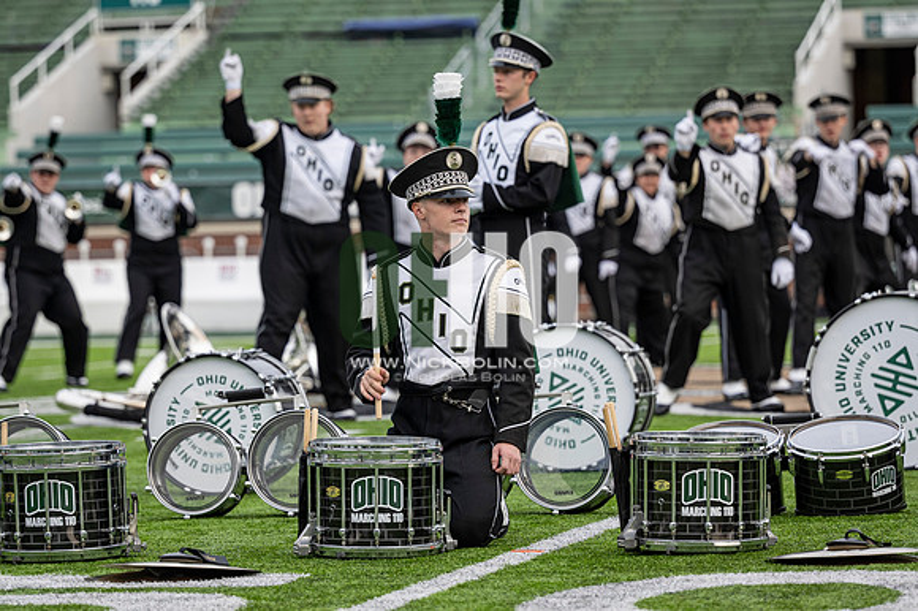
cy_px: 306
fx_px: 4383
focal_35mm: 172
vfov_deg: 8.0
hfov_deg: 12.0
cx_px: 459
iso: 250
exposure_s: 1/500
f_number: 2.8
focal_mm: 115
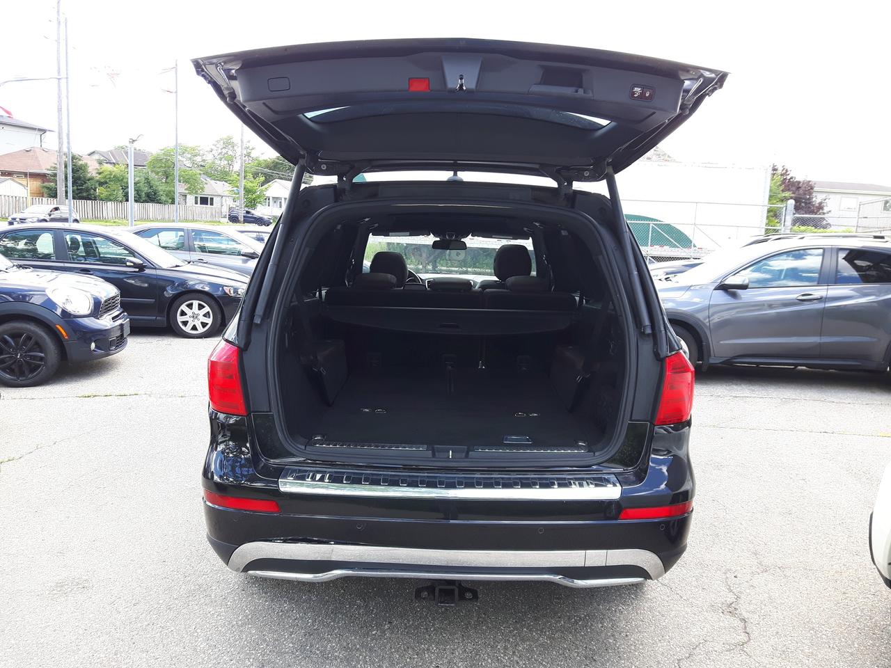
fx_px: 798
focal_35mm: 31
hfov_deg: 58.4
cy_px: 334
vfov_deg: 45.4
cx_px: 446
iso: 40
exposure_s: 1/109
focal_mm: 3.7
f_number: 1.9
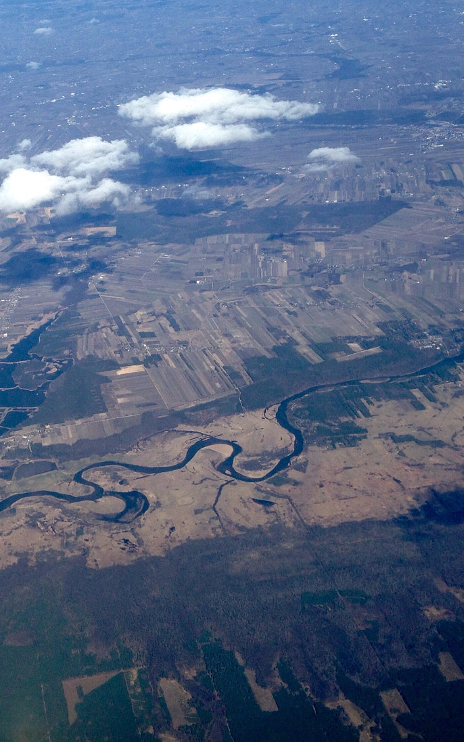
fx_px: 1031
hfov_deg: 24.8
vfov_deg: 39.5
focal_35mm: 51
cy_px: 394
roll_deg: +7.5
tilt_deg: -26.1
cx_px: 76
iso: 50
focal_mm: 4.12
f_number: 2.4
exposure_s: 1/1869
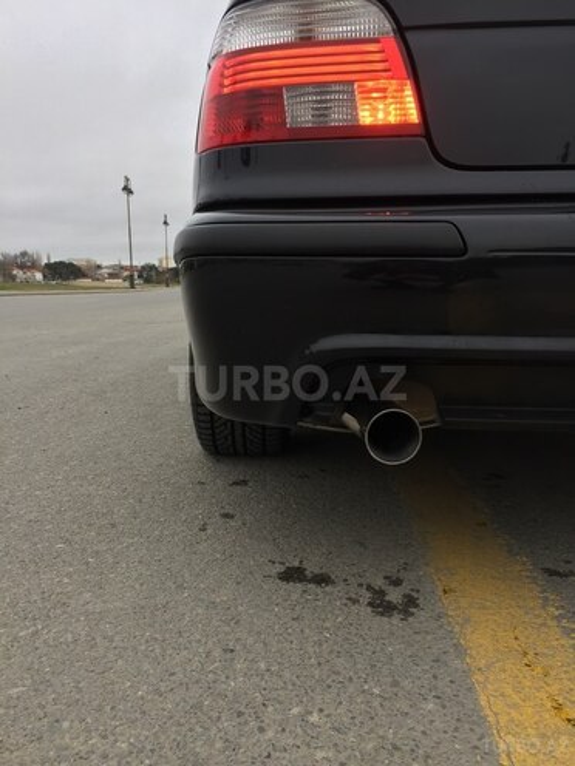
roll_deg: +1.3
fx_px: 642
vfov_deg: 61.7
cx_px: 288
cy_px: 383
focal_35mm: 29
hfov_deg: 48.2
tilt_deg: -8.6
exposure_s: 1/153
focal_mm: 4.15
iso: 32
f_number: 2.2
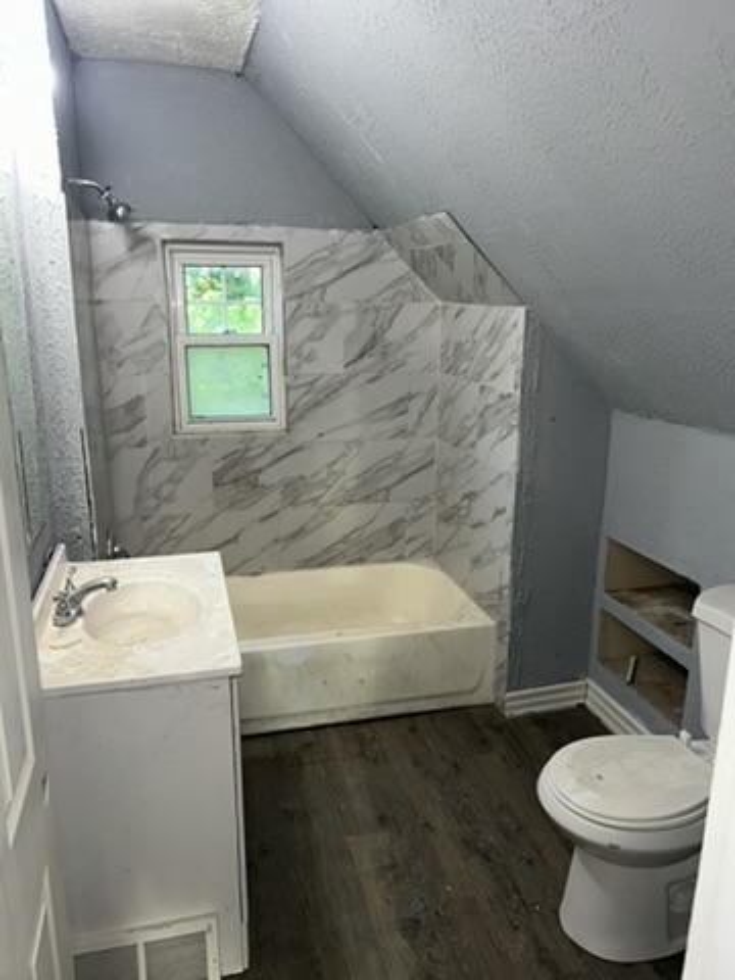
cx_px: 368
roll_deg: -0.7
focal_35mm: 26
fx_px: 736
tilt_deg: -14.8
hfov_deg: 53.1
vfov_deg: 67.3
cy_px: 490
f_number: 1.5
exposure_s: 1/25
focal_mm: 5.7
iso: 64
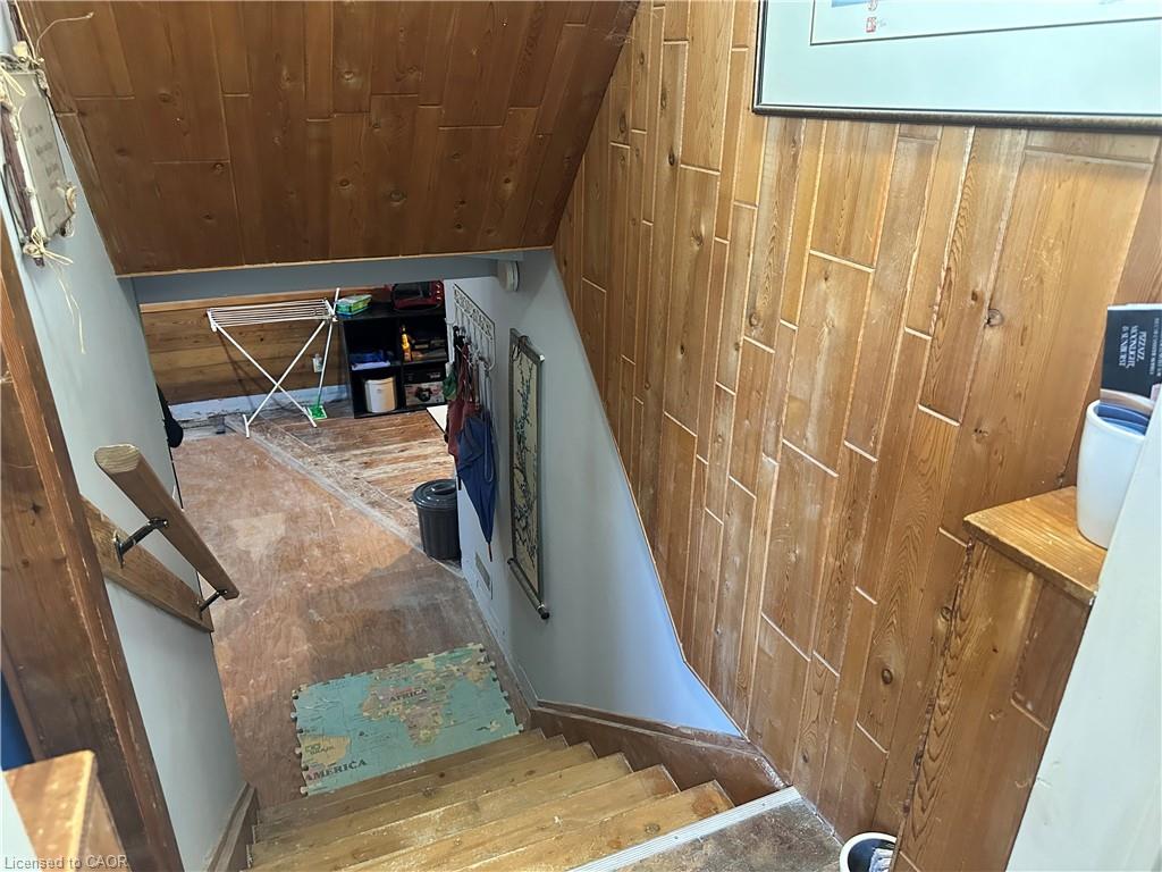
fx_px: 806
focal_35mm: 24
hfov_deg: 71.6
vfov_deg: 56.8
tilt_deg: -24.8
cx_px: 581
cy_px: 436
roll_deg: -0.5
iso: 800
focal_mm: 6.86
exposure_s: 1/40
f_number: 1.78
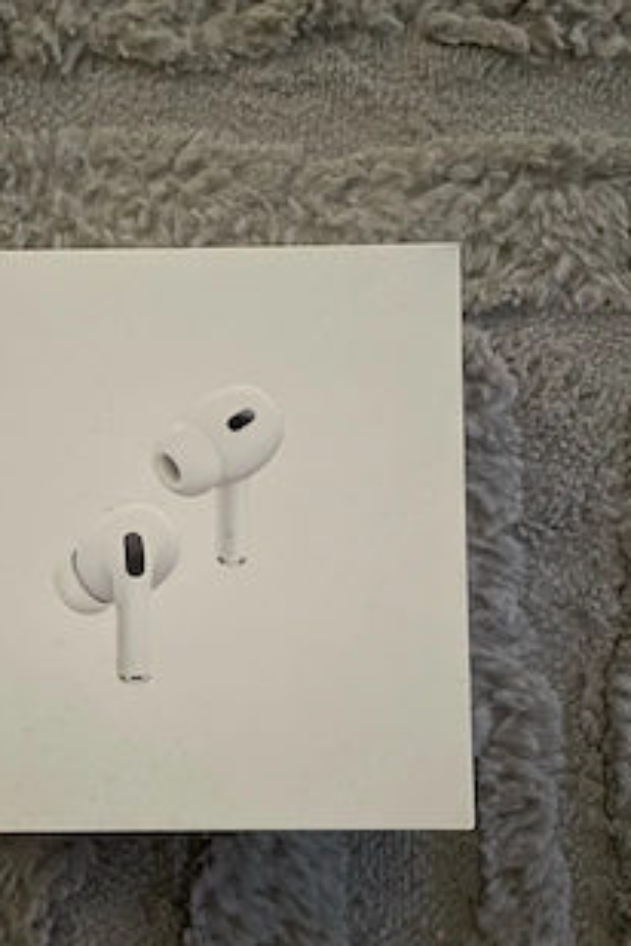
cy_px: 585
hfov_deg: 37.2
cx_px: 181
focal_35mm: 35
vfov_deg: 53.9
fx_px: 920
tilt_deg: -87.2
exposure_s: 1/10
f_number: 1.6
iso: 640
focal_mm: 4.2
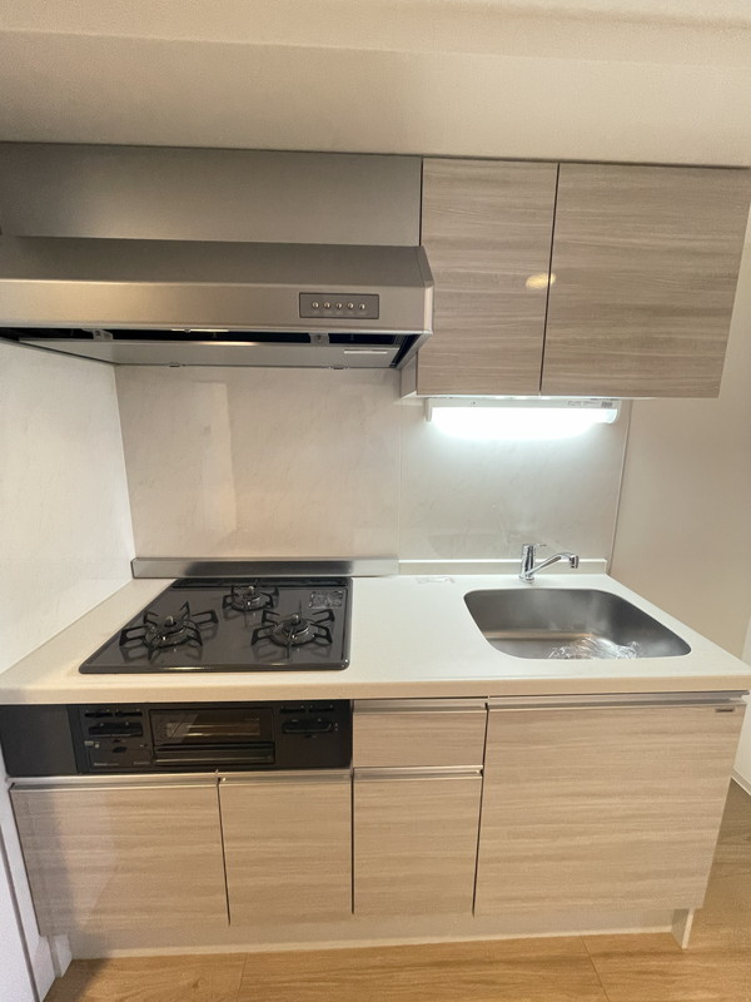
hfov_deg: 85.7
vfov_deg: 102.1
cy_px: 501
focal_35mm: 14
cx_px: 376
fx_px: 405
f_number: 2.4
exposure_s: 1/50
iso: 200
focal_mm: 1.55
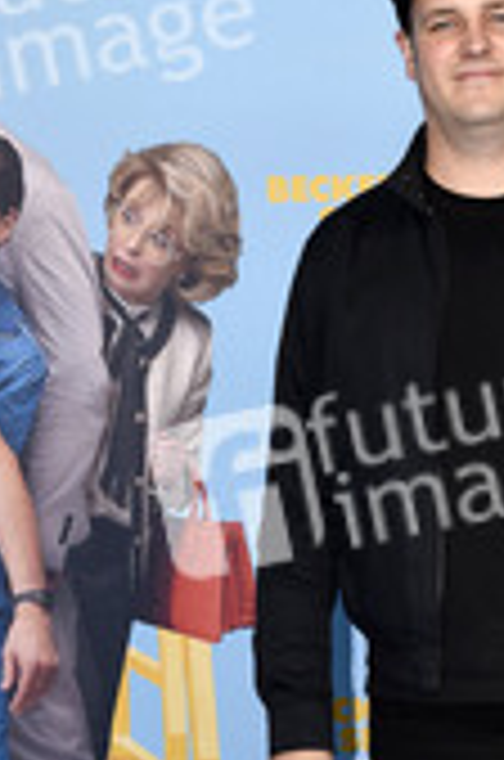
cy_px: 697
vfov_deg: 13.8
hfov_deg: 9.2
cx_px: 513
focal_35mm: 147
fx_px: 3099
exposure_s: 1/160
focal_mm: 62
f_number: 6.3
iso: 500
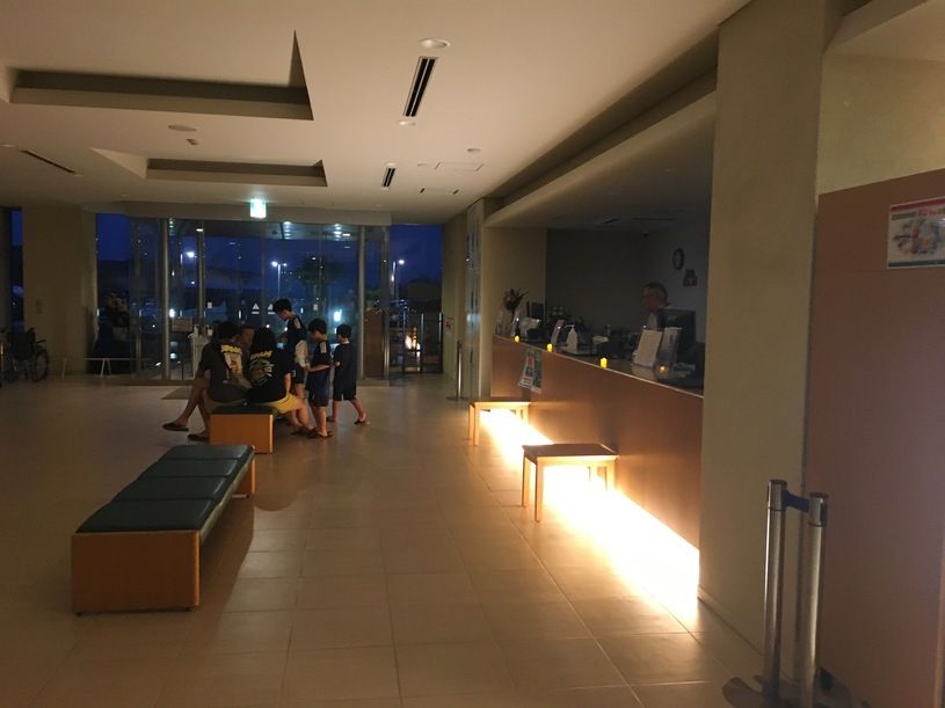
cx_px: 472
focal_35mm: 29
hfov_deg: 61.7
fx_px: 792
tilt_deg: -2.3
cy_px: 354
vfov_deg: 48.2
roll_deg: -1.7
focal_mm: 4.15
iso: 200
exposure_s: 1/30
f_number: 2.2
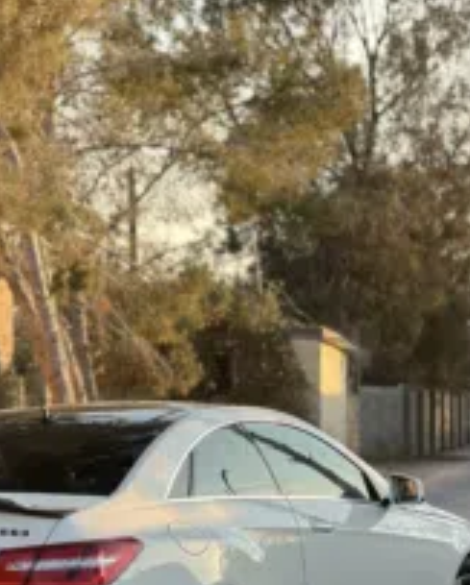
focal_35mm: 148
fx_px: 2568
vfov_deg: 13.0
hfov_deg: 10.4
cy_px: 386
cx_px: 127
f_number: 2.8
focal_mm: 9
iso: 40
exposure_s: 1/121
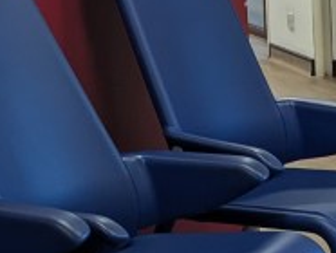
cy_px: 271
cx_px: 642
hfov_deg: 11.7
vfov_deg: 9.6
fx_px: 1497
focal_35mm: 154
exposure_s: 1/100
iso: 82
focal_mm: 6.81
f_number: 1.85
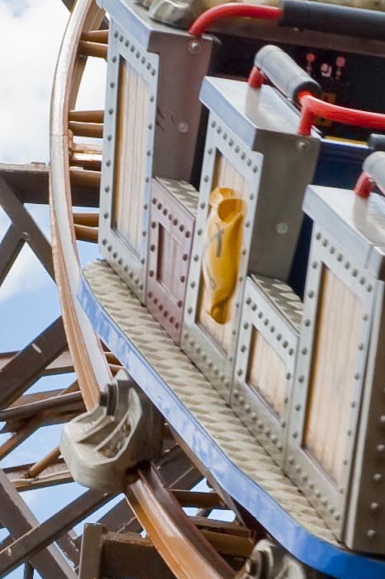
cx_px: 238
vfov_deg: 5.2
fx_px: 6413
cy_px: 519
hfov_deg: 3.4
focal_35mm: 399
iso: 200
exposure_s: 1/500
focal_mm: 66
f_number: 8
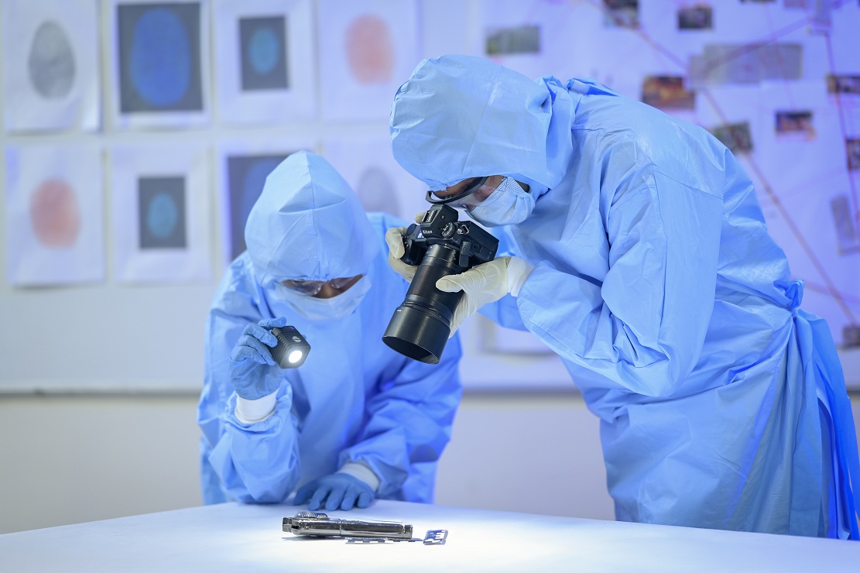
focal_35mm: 85
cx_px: 430
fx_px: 2030
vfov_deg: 16.1
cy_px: 286
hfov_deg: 23.9
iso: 160
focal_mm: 85
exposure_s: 1/80
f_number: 1.8
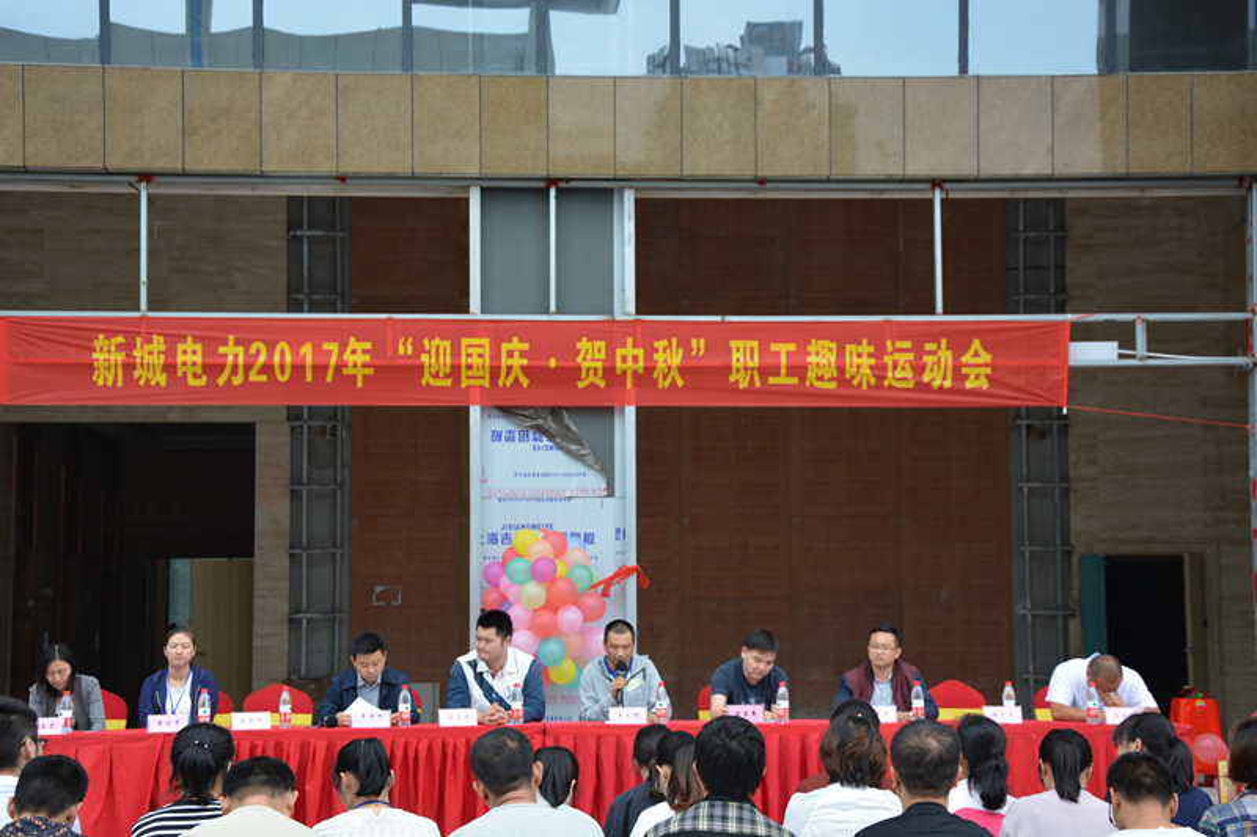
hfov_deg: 29.9
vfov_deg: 20.2
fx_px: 2356
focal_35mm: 68
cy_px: 418
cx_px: 628
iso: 200
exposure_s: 1/125
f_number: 5.6
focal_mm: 45
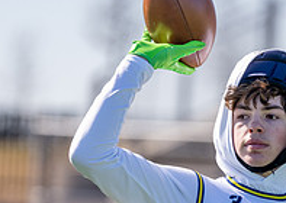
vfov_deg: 2.7
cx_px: 190
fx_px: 4330
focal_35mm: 534
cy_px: 193
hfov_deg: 3.8
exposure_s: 1/1600
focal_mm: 165
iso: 125
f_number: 2.8
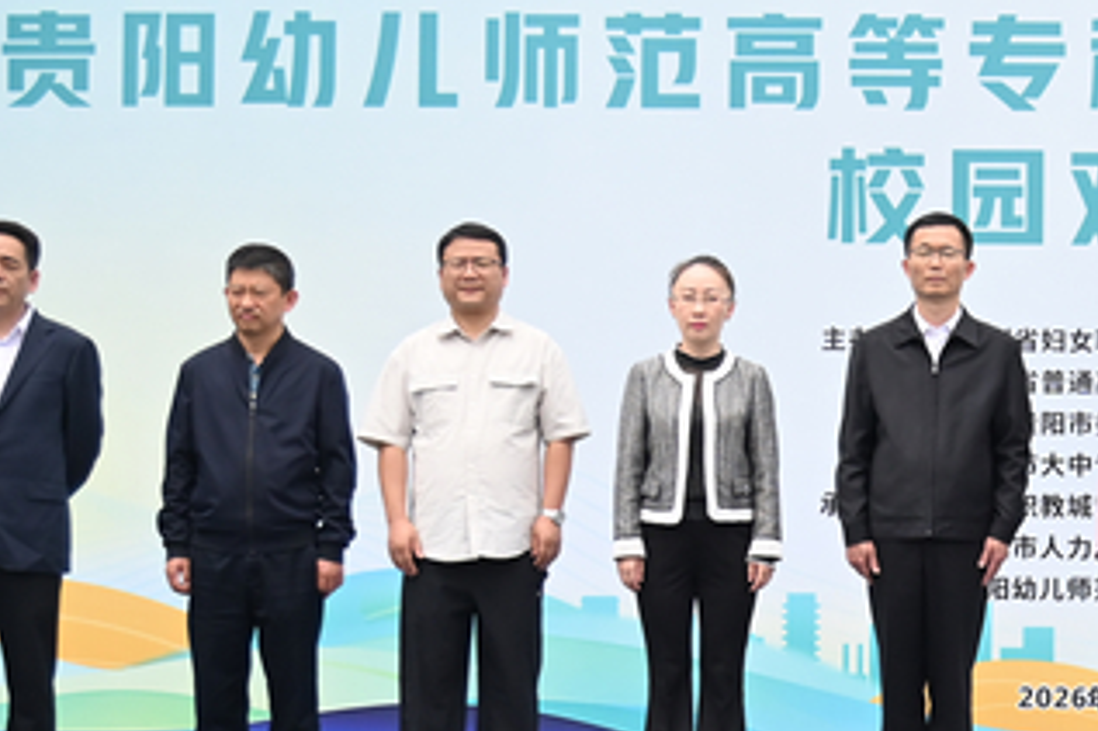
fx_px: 3384
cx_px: 1046
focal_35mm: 111
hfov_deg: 18.1
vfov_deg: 12.3
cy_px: 464
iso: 1600
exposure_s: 1/8000
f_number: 4
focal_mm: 44
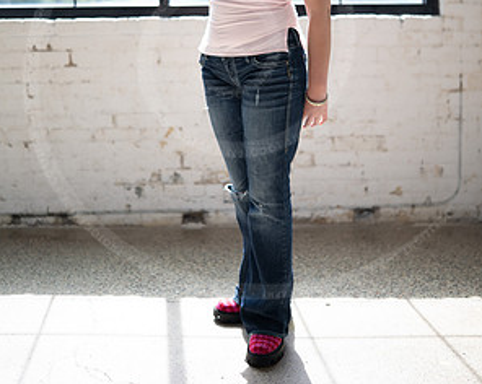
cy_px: 88
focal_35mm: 50
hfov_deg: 37.4
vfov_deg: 29.6
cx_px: 243
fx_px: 712
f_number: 1.2
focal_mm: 35
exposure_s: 1/640
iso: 125
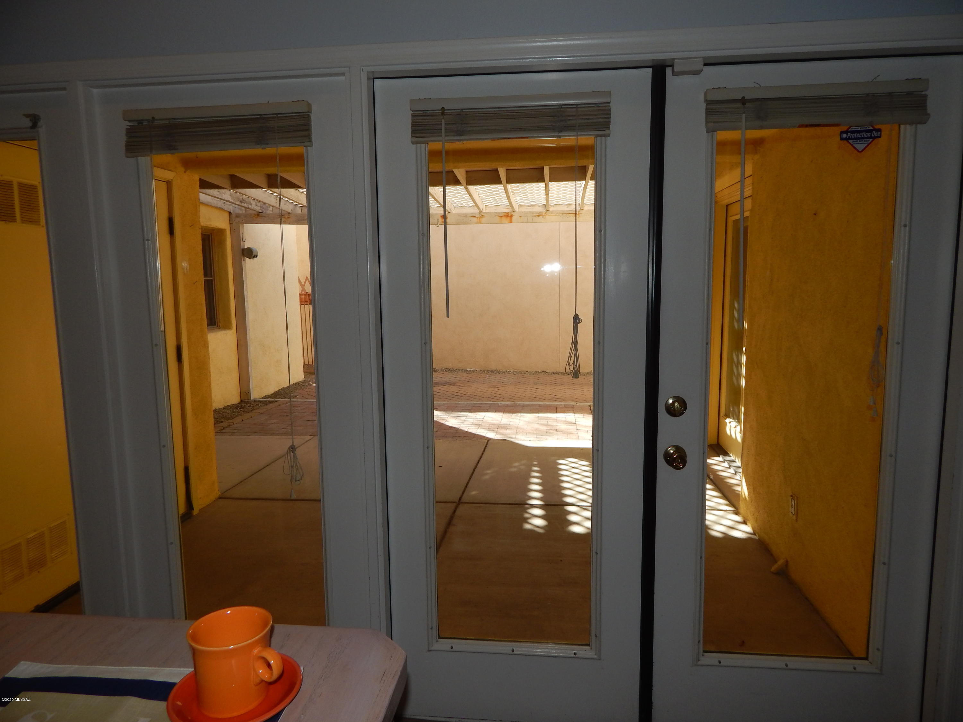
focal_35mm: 23
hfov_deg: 73.9
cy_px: 361
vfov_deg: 58.9
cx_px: 482
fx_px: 640
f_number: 3
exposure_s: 1/400
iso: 125
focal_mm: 4
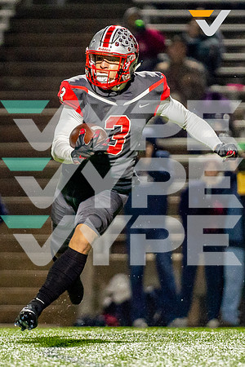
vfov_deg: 3.5
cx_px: 87
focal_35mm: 583
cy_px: 174
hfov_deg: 2.4
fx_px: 5949
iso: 1600
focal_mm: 200
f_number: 2.8
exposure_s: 1/1000
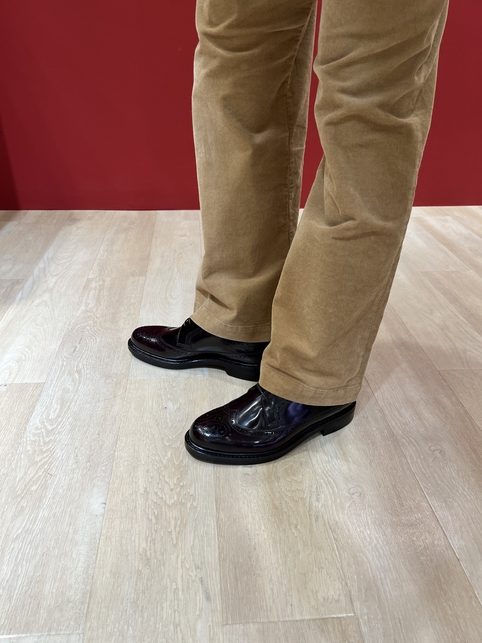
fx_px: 483
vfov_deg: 67.3
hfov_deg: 53.1
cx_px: 241
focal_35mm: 26
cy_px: 322
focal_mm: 5.1
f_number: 1.6
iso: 50
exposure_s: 1/100
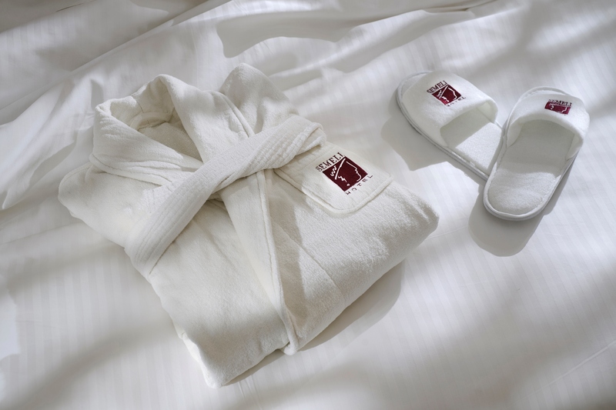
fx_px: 1026
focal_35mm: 60
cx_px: 308
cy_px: 205
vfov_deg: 22.6
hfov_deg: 33.4
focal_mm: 60
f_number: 6.3
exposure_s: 1/50
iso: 125
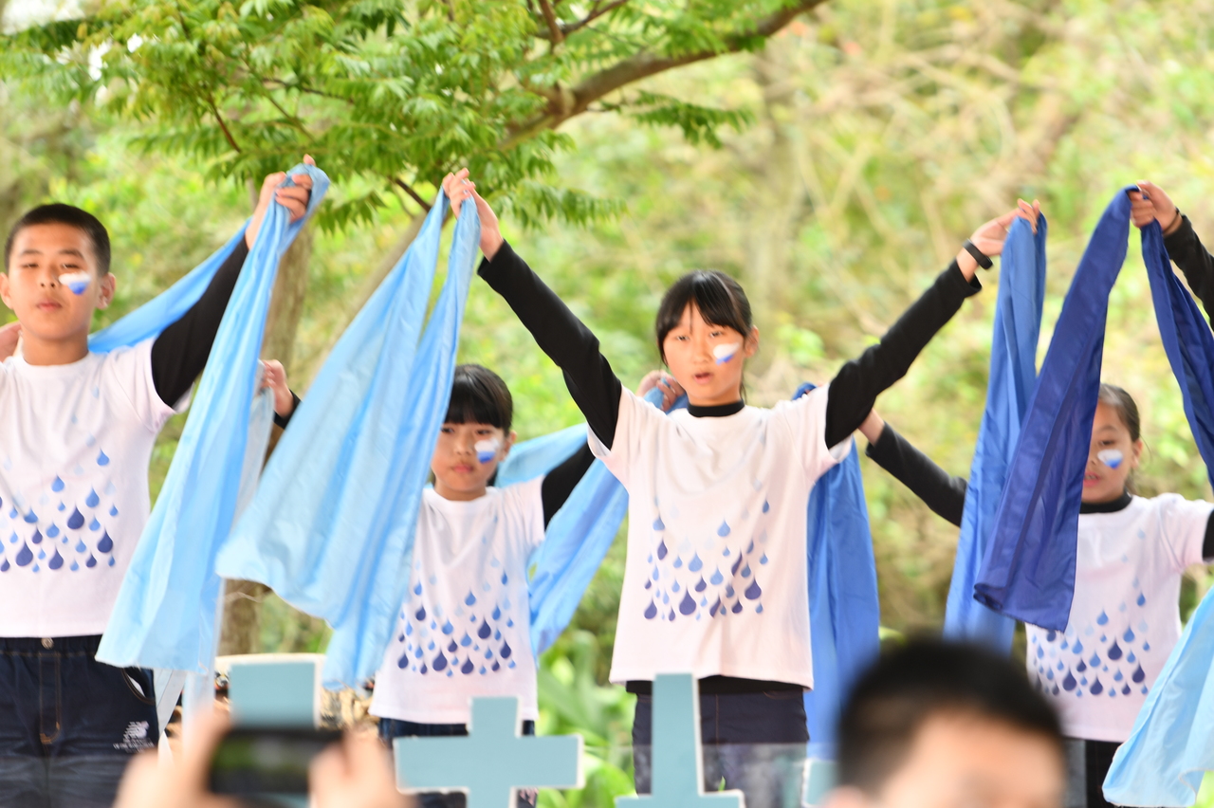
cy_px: 404
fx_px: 9100
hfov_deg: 7.6
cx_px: 607
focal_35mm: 270
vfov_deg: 5.1
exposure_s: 1/125
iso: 160
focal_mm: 180
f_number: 2.8
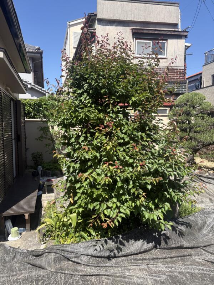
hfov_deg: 53.1
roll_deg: +0.7
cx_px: 107
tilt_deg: -3.4
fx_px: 214
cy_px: 142
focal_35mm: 26
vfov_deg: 67.3
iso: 50
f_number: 1.6
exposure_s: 1/1667
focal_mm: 5.96
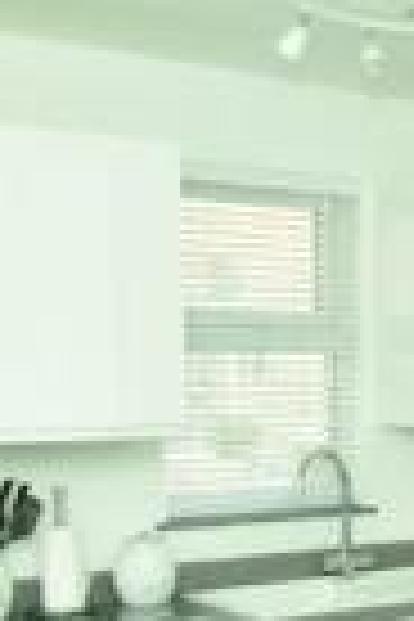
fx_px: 1225
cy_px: 470
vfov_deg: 28.0
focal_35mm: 71
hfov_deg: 16.1
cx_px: 752
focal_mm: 10
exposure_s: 1/200
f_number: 6.3
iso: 400
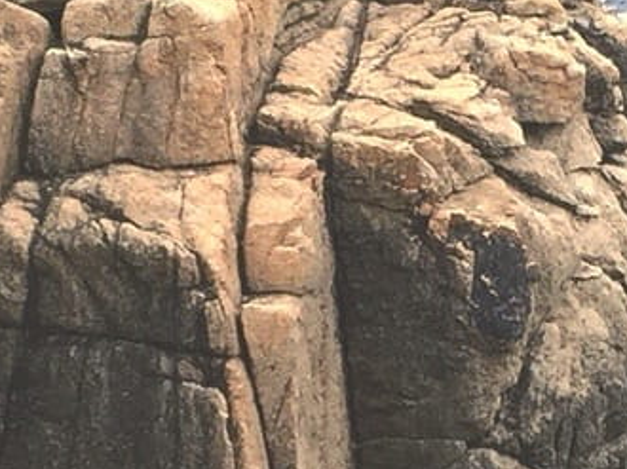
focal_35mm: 180
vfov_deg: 8.2
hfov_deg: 11.0
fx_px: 3258
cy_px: 327
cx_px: 272
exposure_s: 1/527
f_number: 2.2
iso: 32
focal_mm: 4.15
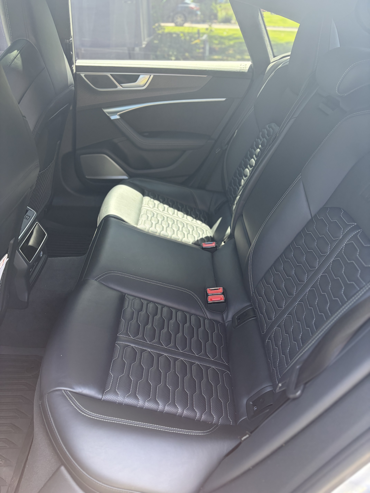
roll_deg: -0.7
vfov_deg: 67.3
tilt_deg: -33.2
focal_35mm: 26
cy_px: 246
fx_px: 371
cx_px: 185
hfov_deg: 53.1
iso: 125
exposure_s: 1/143
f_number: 1.6
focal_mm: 5.96
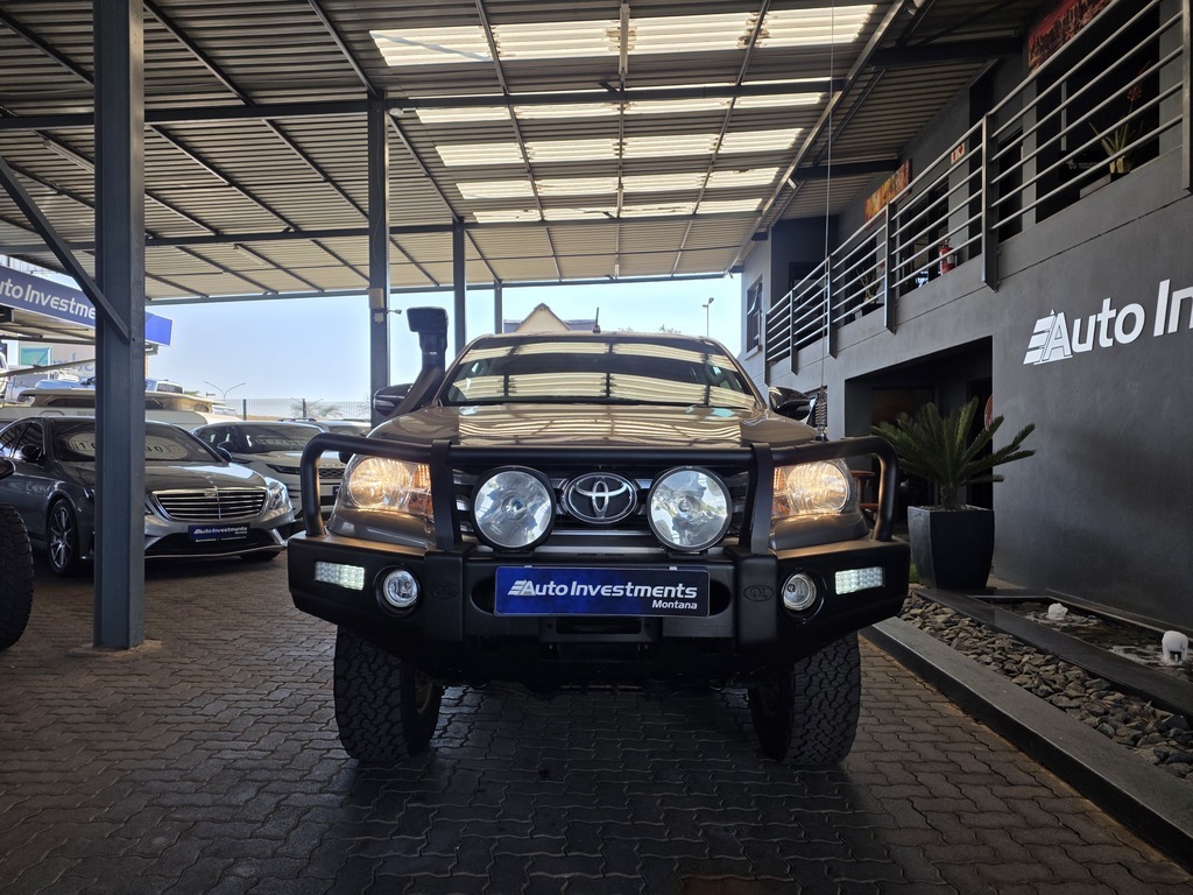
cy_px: 448
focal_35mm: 23
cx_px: 596
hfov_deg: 73.9
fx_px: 793
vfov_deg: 58.9
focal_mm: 6.25
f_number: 1.7
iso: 80
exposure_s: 1/1476
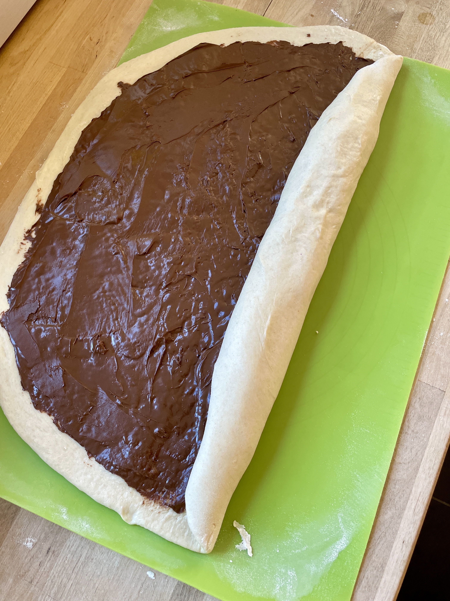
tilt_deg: -74.4
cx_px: 225
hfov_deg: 53.1
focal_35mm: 26
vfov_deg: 67.3
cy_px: 300
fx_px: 451
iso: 125
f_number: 1.6
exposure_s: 1/109
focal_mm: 4.2
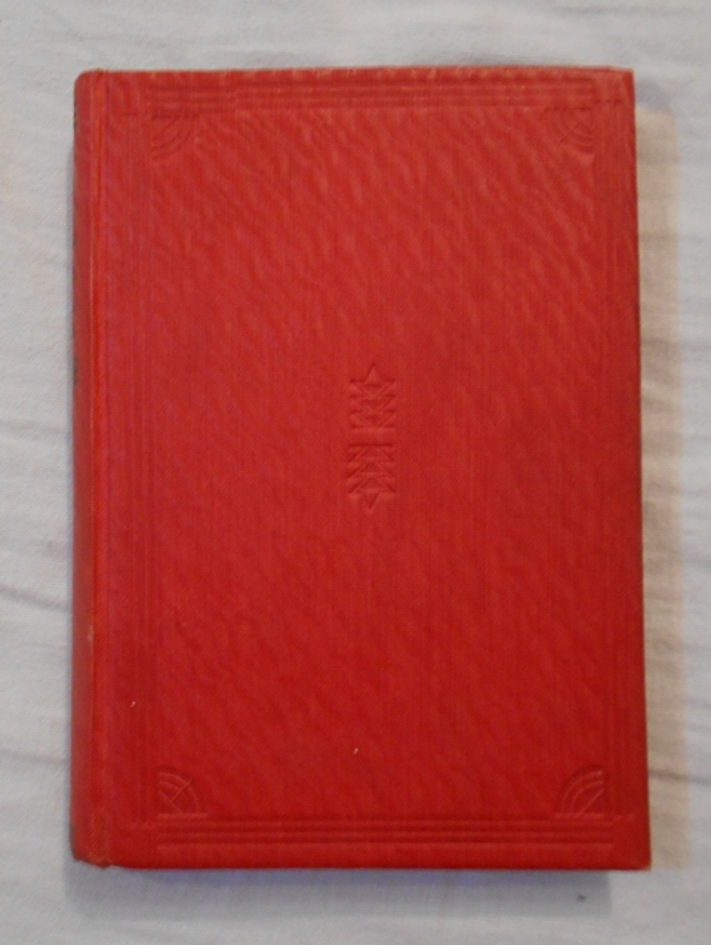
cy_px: 472
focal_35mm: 26
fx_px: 711
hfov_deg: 53.2
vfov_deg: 67.2
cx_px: 356
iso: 400
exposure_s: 1/13
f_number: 3.2
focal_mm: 4.6
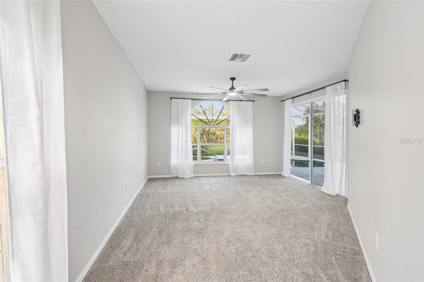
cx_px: 212
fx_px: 200
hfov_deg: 93.3
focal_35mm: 17
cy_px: 141
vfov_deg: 70.4
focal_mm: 17
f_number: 8
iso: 400
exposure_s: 1/20
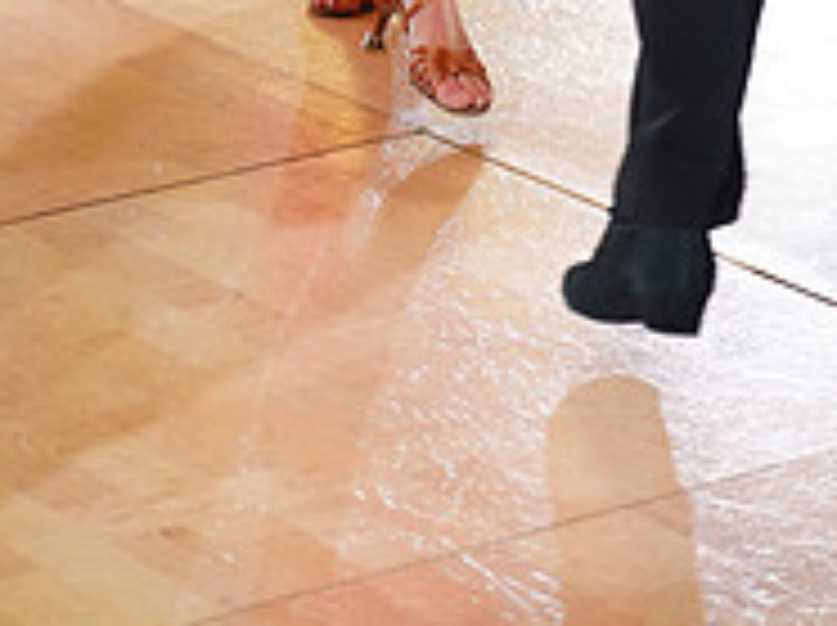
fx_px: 5071
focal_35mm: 210
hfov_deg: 9.4
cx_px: 434
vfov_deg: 6.8
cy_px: -676
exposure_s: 1/320
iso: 2500
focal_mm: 70
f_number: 2.8
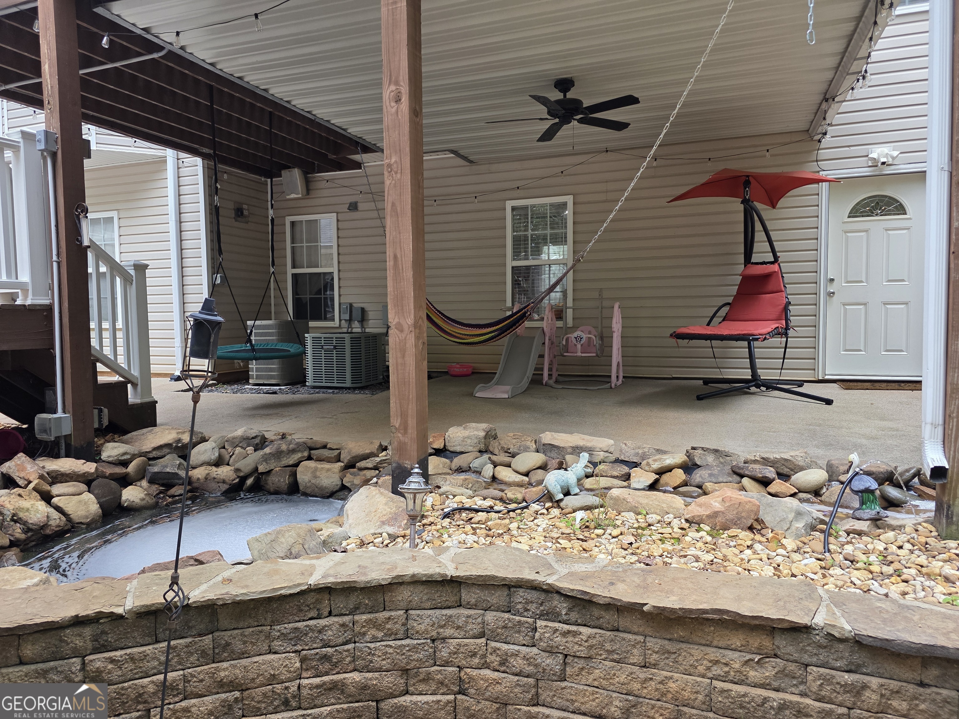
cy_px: 360
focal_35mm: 23
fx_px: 637
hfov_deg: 73.9
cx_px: 480
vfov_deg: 58.9
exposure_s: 1/180
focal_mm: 6.3
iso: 125
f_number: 1.7
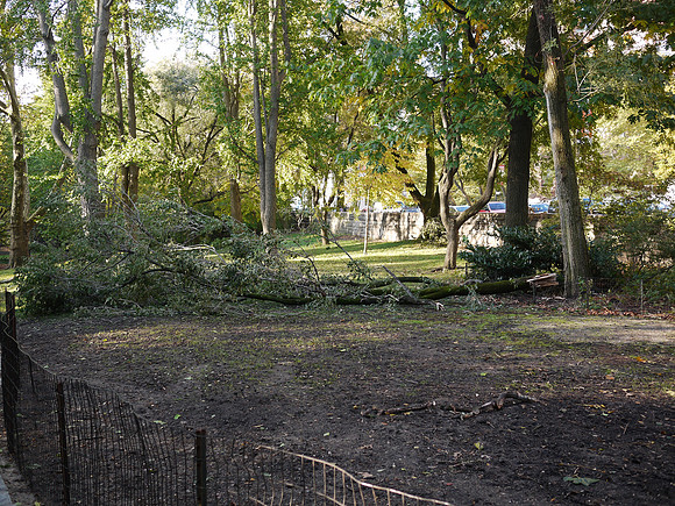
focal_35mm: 40
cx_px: 338
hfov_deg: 46.8
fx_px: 780
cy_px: 253
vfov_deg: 36.0
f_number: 2.5
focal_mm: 20
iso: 100
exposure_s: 1/125
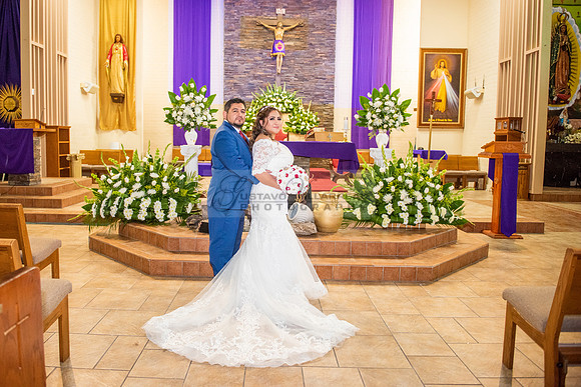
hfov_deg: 68.3
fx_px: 427
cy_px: 174
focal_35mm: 26
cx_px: 261
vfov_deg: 48.8
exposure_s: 1/160
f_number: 2.8
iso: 2000
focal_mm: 24
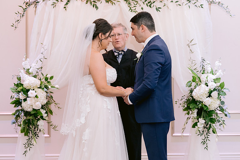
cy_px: 78
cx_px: 115
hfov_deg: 31.3
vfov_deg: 21.2
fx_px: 428
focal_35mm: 64
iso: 1250
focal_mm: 50
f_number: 2.8
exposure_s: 1/160
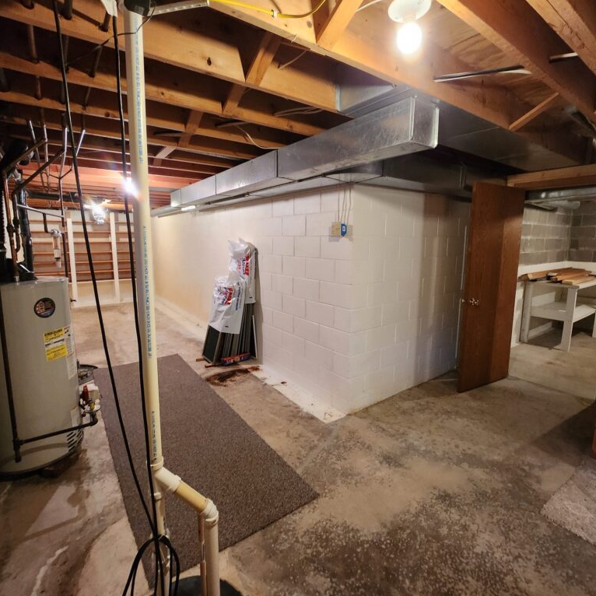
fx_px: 312
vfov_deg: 87.4
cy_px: 289
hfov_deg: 87.4
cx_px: 298
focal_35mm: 16
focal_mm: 1.7
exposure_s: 1/30
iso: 400
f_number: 2.2
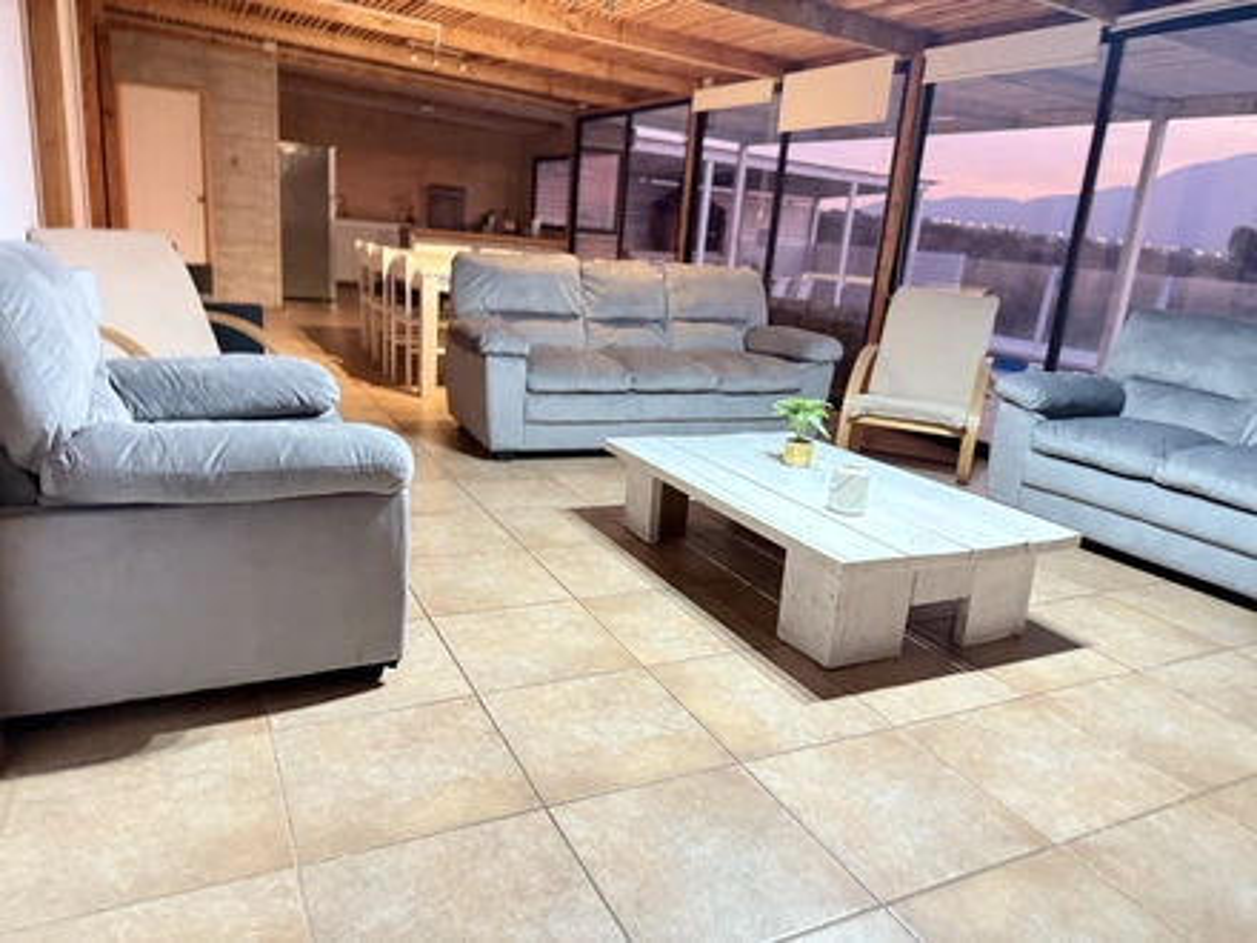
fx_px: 872
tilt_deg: -9.8
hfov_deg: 71.6
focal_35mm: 24
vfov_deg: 56.8
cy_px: 472
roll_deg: -4.0
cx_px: 628
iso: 1000
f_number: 1.78
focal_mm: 6.76
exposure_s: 1/25
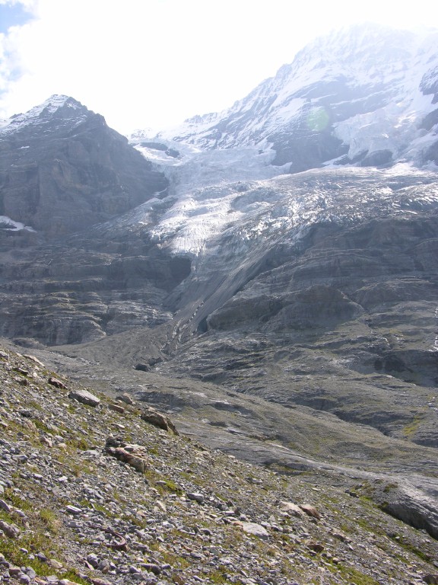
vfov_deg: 52.6
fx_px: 590
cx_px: 219
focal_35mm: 35
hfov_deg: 40.7
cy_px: 292
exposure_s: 1/194
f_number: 5.6
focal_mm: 8.9
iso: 50
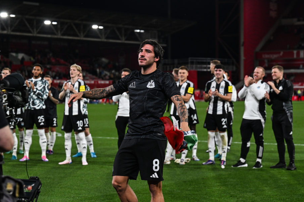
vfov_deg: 14.5
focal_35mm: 94
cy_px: 102
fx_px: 793
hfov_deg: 21.7
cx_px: 151
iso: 2000
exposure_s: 1/1000
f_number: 4
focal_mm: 75
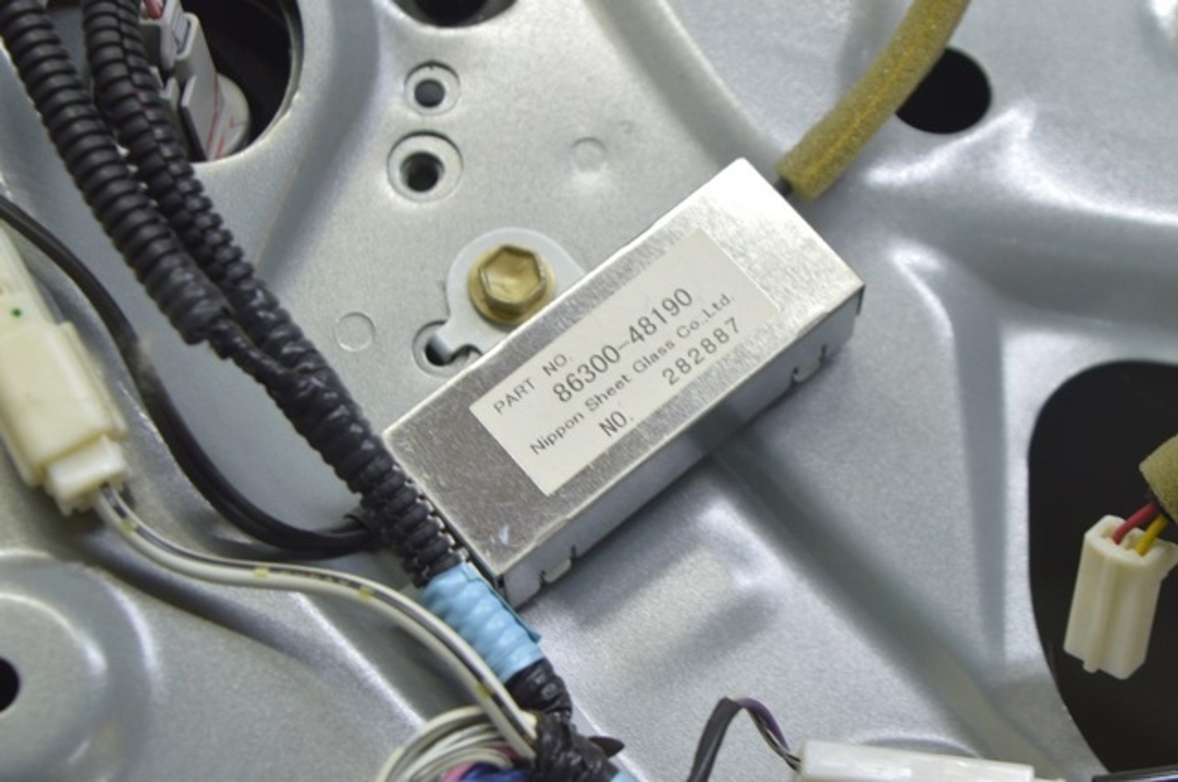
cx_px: 589
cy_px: 391
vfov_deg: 16.5
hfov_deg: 24.6
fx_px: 2696
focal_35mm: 82
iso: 400
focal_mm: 55
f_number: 5.6
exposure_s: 1/20
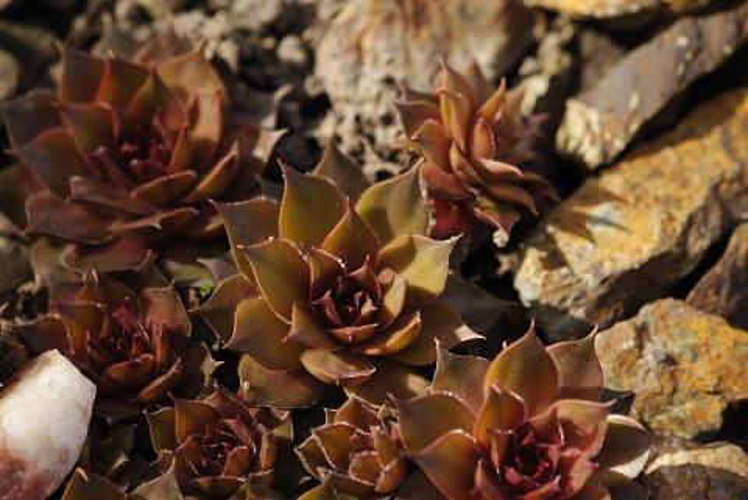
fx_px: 2652
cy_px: 250
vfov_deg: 10.8
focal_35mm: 128
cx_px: 374
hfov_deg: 16.1
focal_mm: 85
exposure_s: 1/250
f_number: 5.6
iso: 100
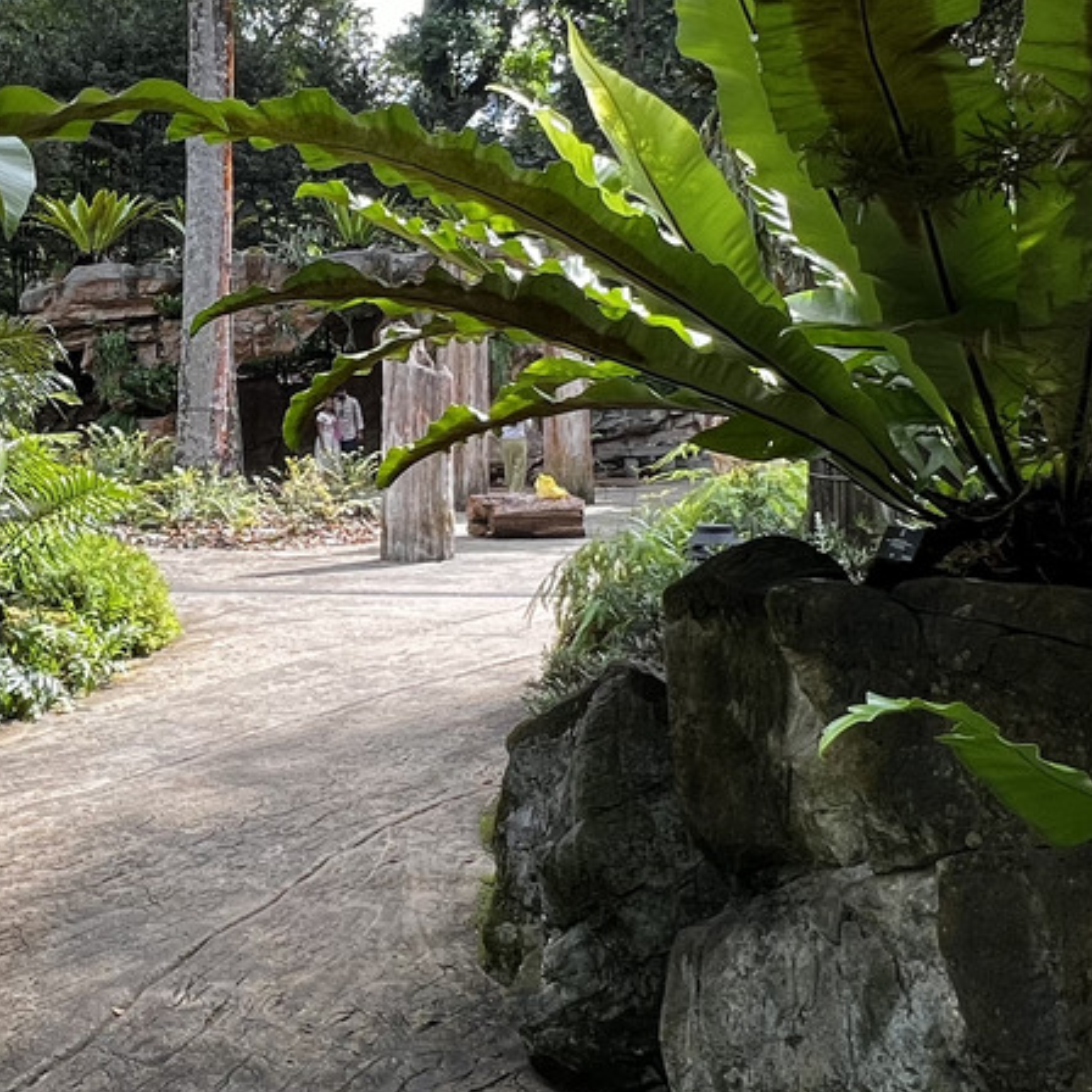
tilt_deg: +3.4
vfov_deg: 40.3
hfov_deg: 39.5
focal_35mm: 41
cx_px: 236
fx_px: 1463
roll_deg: -0.2
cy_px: 346
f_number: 1.8
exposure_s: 1/196
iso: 32
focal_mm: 1.57
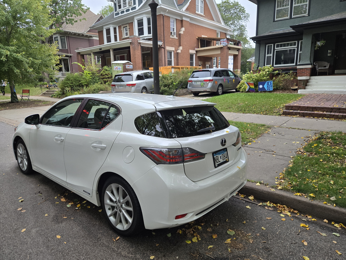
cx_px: 173
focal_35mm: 23
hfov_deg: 73.9
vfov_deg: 58.9
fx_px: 230
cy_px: 130
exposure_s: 1/180
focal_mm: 5.4
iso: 160
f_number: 1.8
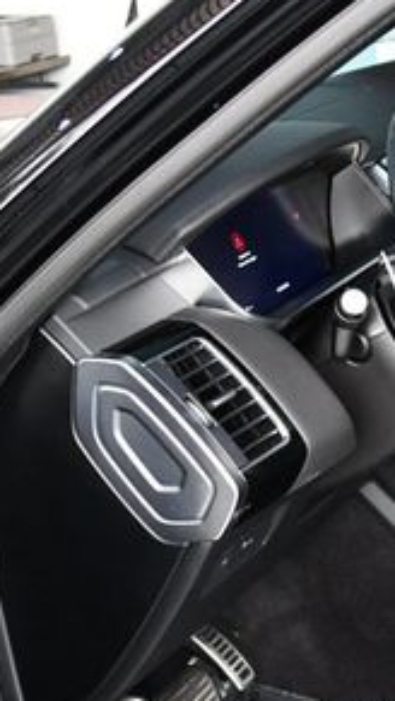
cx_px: 607
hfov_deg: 13.6
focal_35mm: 83
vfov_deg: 25.4
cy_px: 501
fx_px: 1543
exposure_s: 1/125
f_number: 3.5
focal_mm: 18
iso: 2200
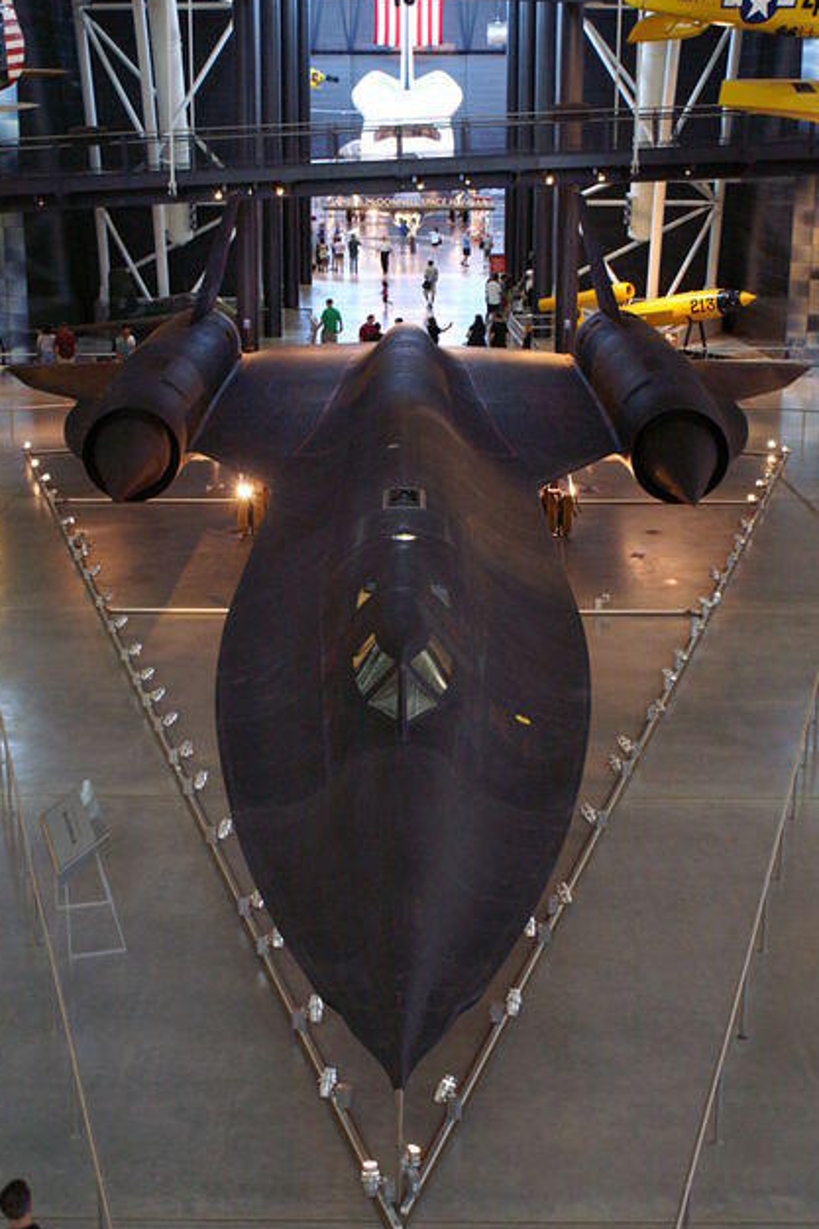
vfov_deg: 42.8
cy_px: 605
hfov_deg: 29.2
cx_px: 405
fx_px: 1570
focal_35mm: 46
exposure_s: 1/25
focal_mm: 30
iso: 1600
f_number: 5
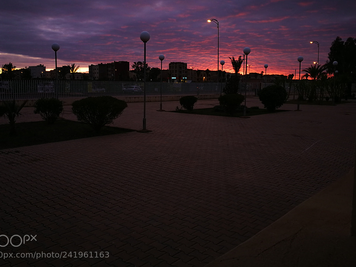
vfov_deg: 44.1
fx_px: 329
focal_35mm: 32
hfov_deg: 56.8
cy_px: 117
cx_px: 182
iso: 100
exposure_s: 1/30
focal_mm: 3.95
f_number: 2.2
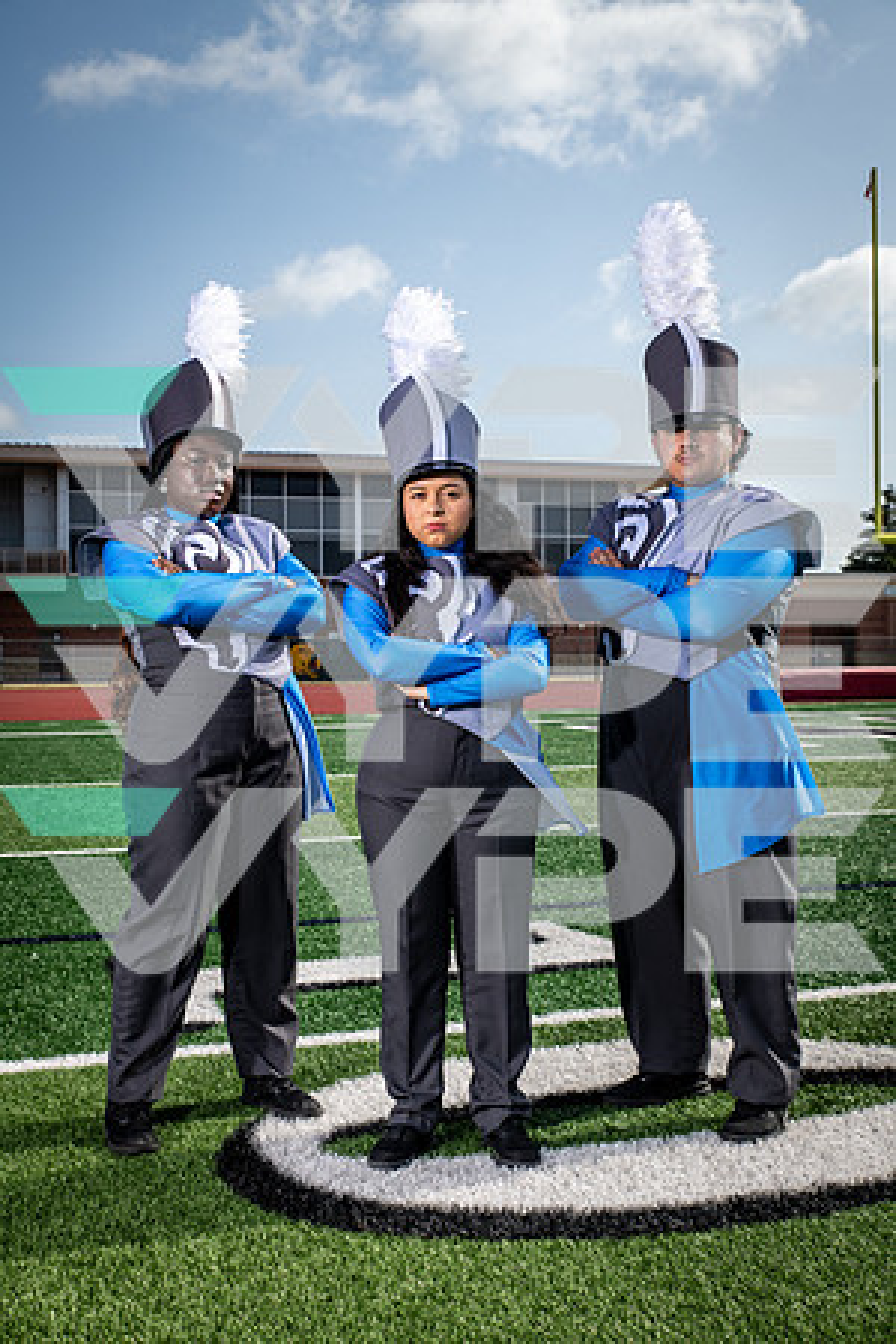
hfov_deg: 31.9
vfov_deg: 46.4
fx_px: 1568
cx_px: 448
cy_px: 672
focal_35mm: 42
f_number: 7.1
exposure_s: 1/400
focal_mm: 42
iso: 125
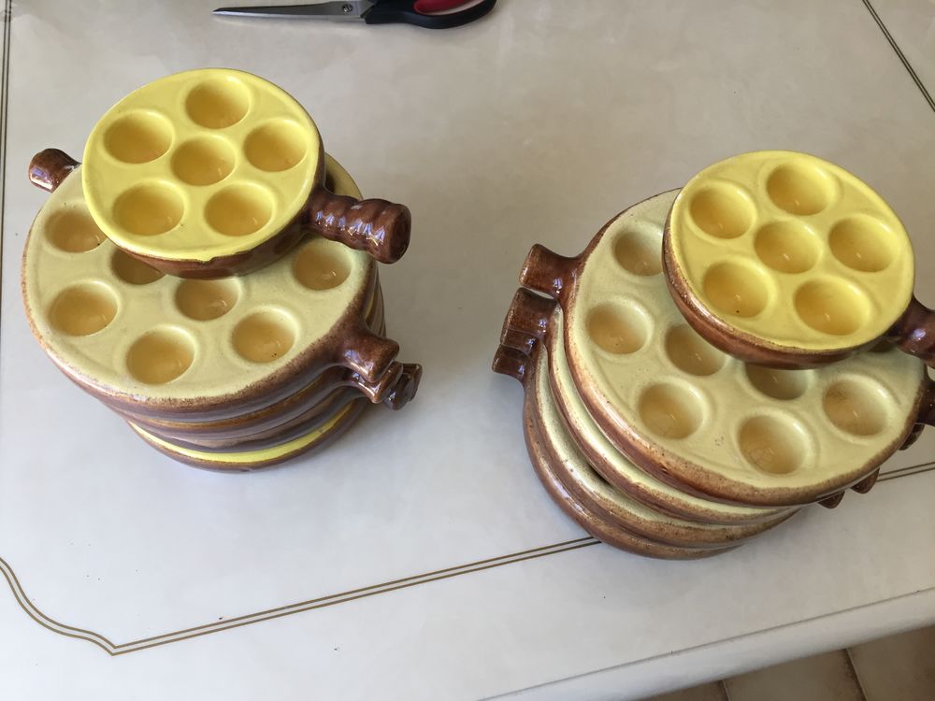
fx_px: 783
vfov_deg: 48.2
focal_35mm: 29
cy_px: 350
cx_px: 468
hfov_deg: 61.7
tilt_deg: -63.2
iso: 40
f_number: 2.2
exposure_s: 1/33
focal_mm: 4.15
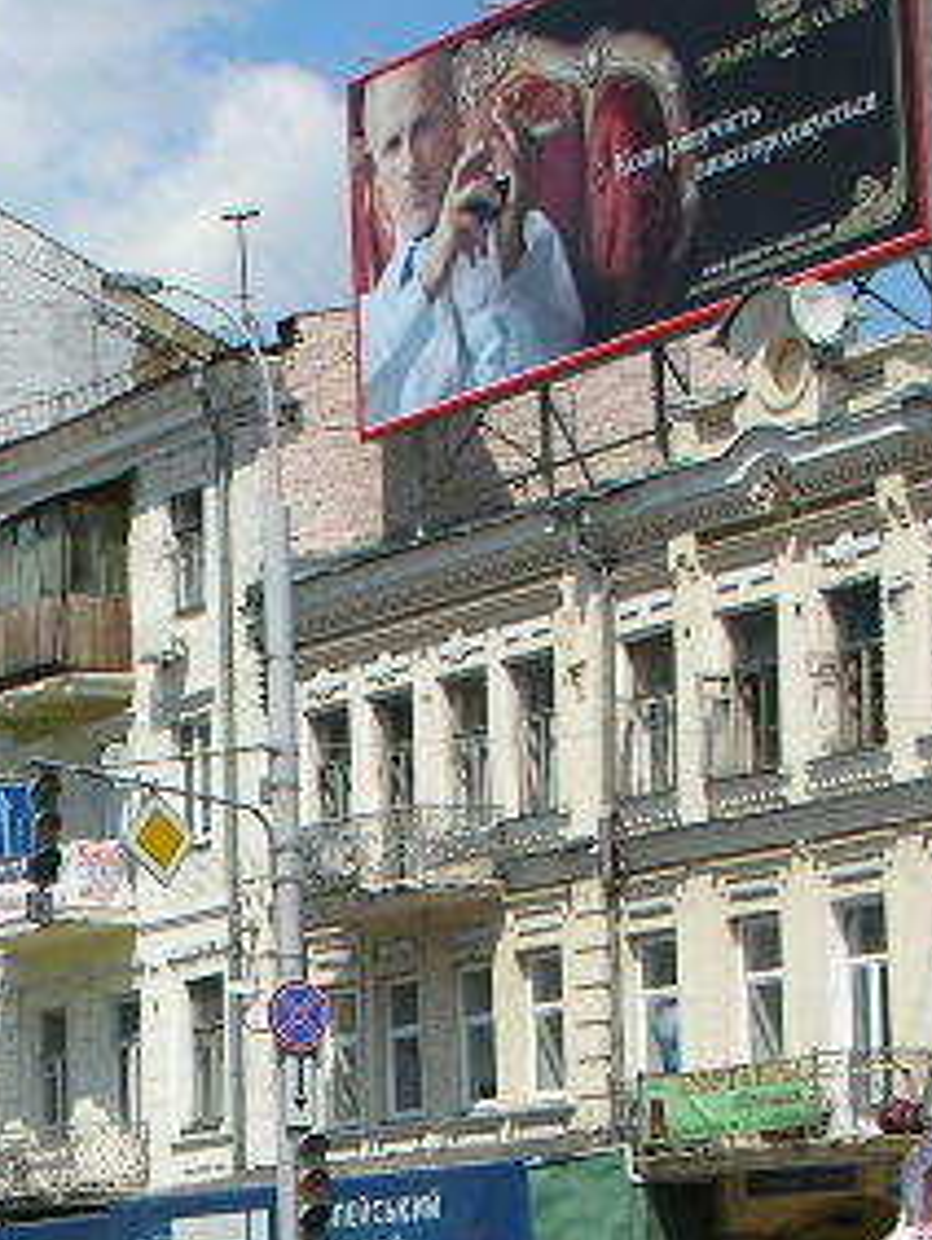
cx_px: -334
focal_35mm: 127
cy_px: 1253
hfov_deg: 11.3
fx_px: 4552
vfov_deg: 15.2
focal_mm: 5.8
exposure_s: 1/175
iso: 50
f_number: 8.5
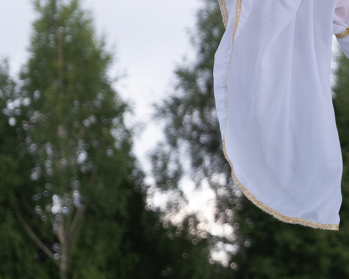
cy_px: 203
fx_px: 3140
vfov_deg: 5.1
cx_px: 577
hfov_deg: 6.3
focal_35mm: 304
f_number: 3.6
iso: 800
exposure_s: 1/1000
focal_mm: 55
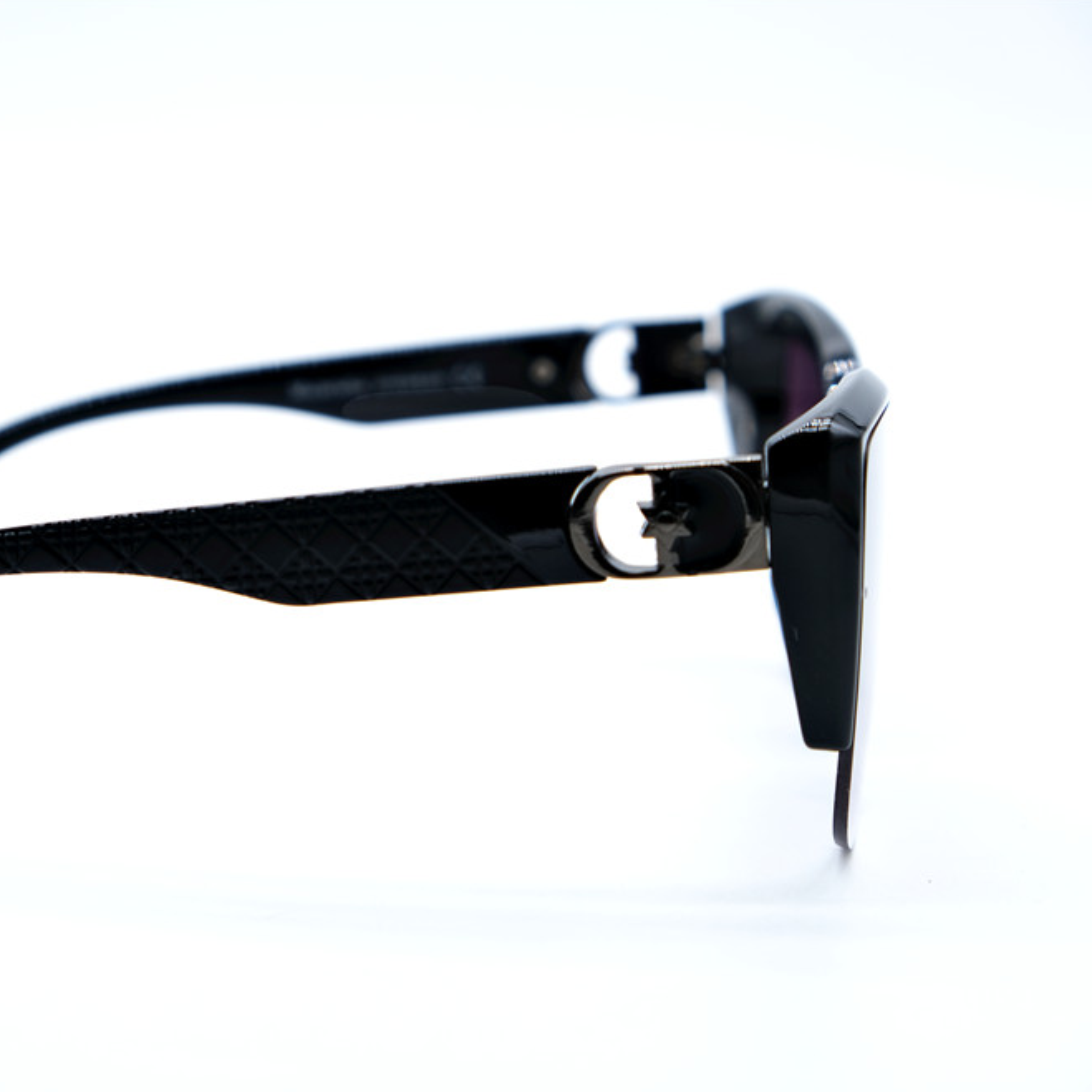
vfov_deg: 17.7
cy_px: 547
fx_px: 3498
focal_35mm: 98
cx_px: 290
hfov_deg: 17.7
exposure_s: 1/120
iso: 160
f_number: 5.6
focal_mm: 50.5
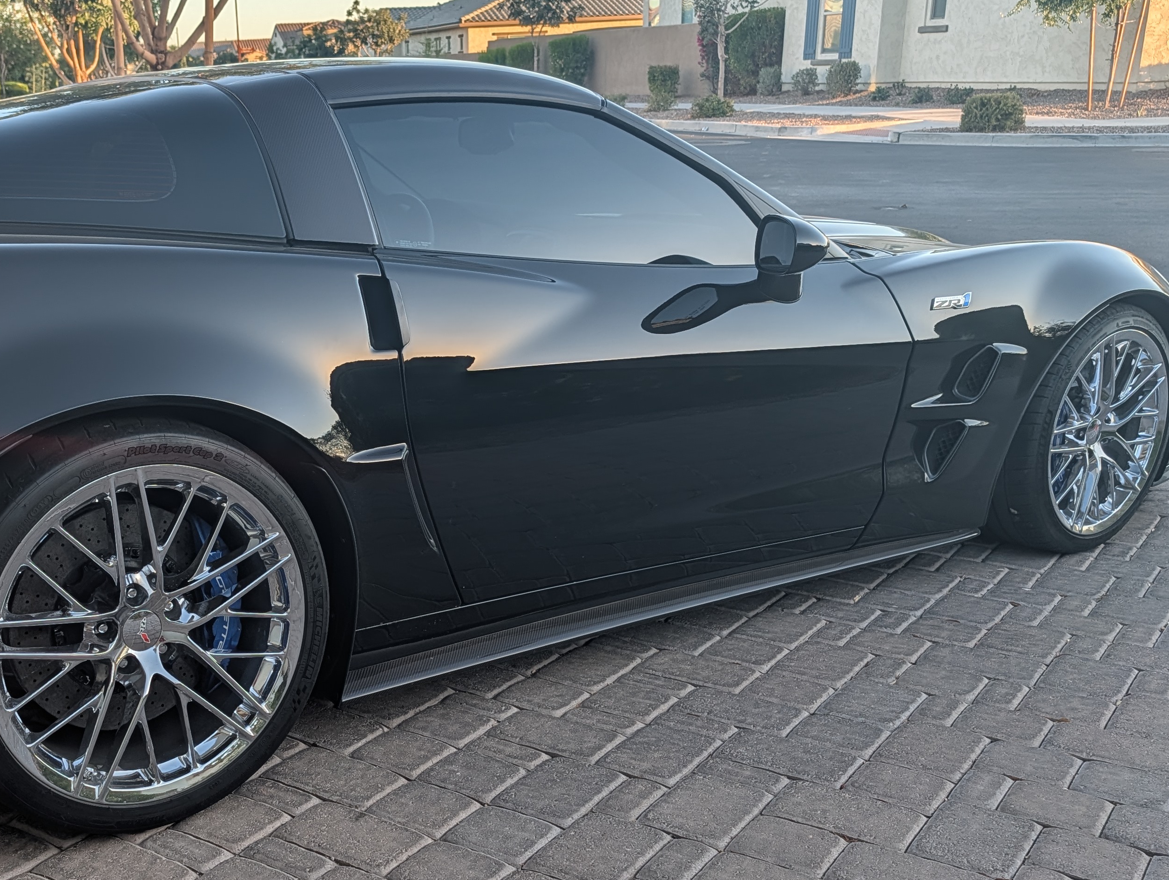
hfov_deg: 46.7
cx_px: 348
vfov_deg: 36.5
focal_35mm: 39
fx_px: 1319
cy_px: 595
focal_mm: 6.9
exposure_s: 1/131
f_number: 1.68
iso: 18
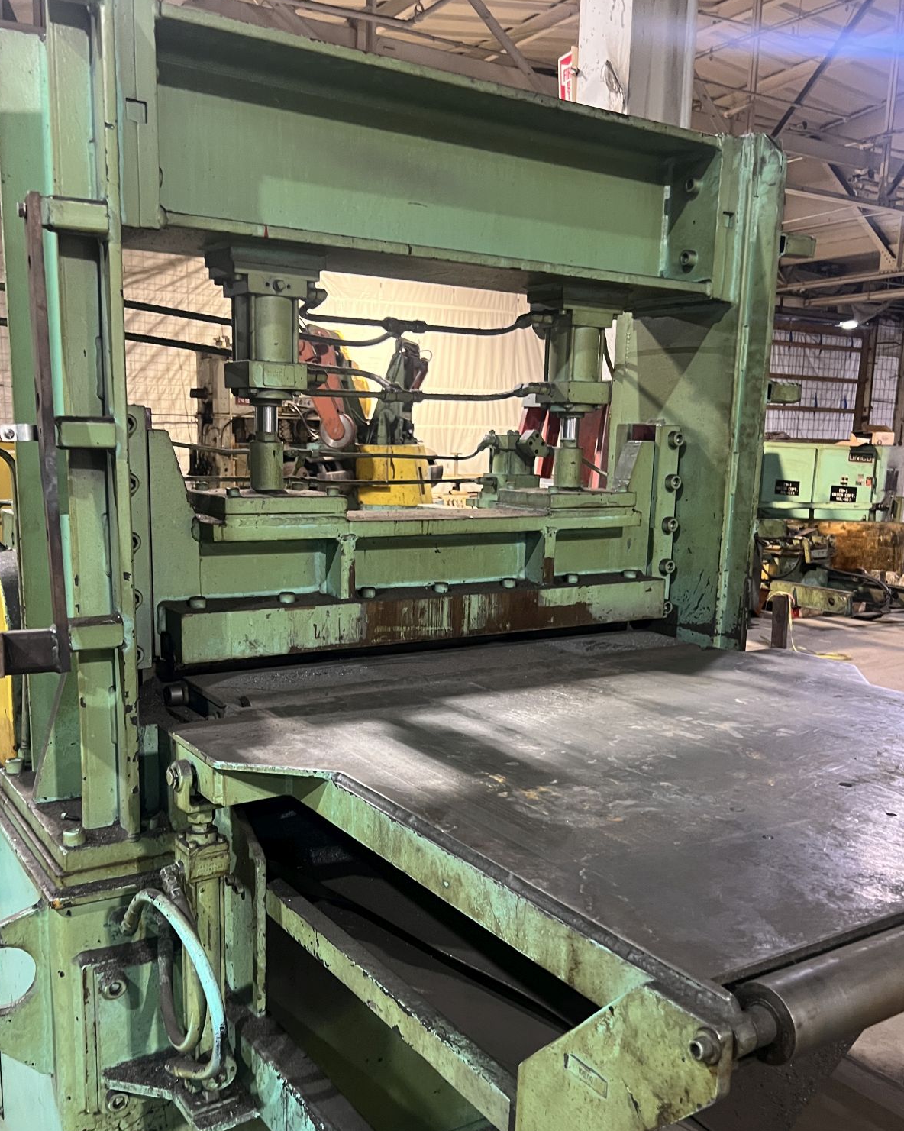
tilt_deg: -10.8
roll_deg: -0.5
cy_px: 655
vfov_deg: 55.4
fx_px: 1071
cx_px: 450
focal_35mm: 32
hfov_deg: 45.8
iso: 500
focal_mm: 5.7
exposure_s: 1/40
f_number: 1.5
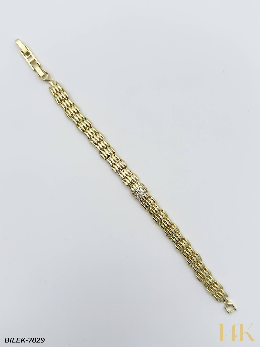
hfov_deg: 40.7
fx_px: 351
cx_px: 130
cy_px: 174
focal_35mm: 35
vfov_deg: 52.6
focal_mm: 6.76
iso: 100
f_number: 1.78
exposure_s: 1/1458
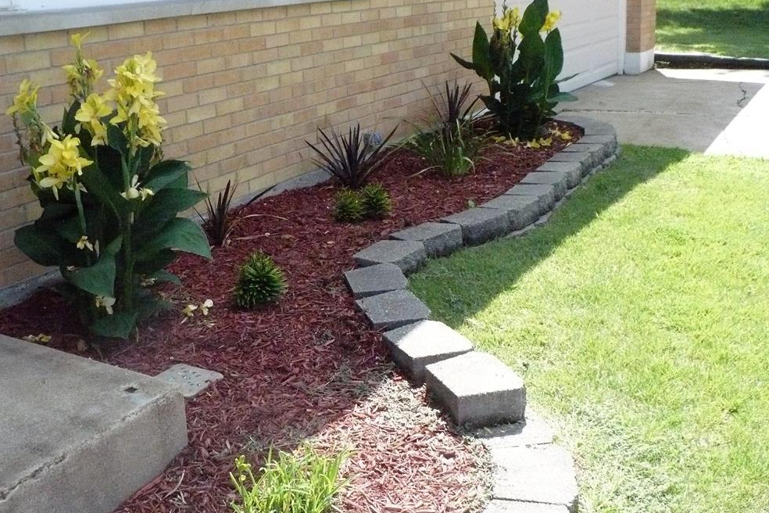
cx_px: 388
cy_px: 259
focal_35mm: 40
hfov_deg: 48.5
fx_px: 854
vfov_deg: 33.4
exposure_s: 1/400
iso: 800
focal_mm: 6.1
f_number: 8
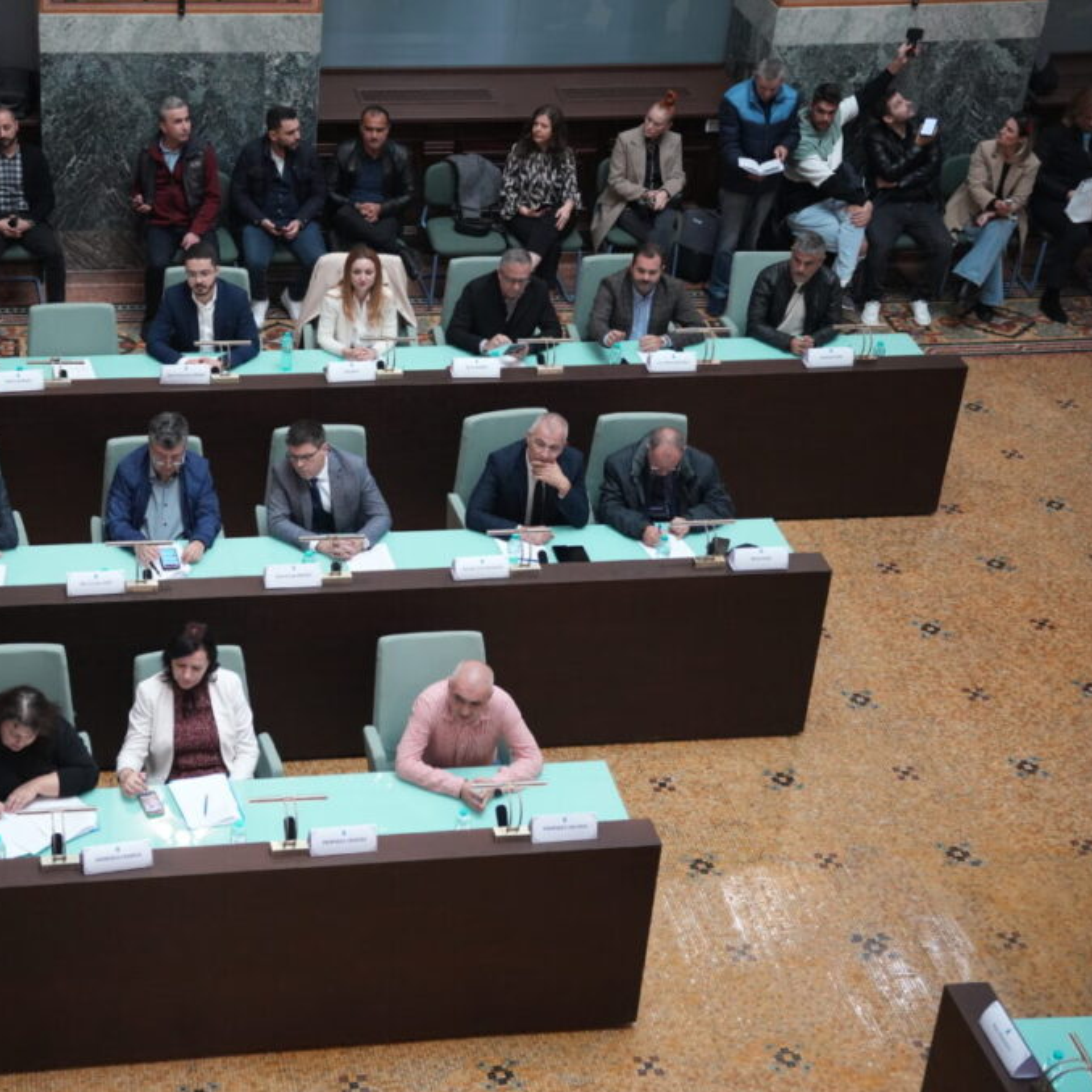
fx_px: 2271
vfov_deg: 27.0
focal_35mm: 64
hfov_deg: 26.8
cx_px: 324
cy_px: 549
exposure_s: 1/160
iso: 3200
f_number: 2.8
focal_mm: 49.5
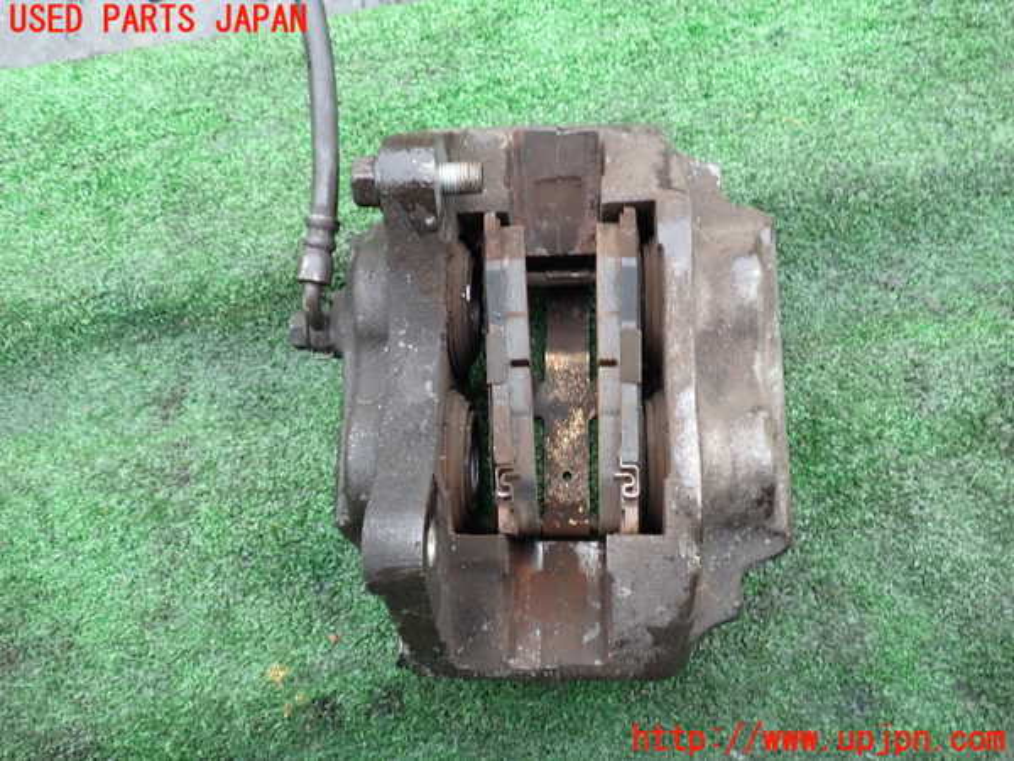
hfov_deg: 60.0
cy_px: 380
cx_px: 507
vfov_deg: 46.8
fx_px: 879
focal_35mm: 30
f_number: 2.3
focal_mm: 5.4
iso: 125
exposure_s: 1/60
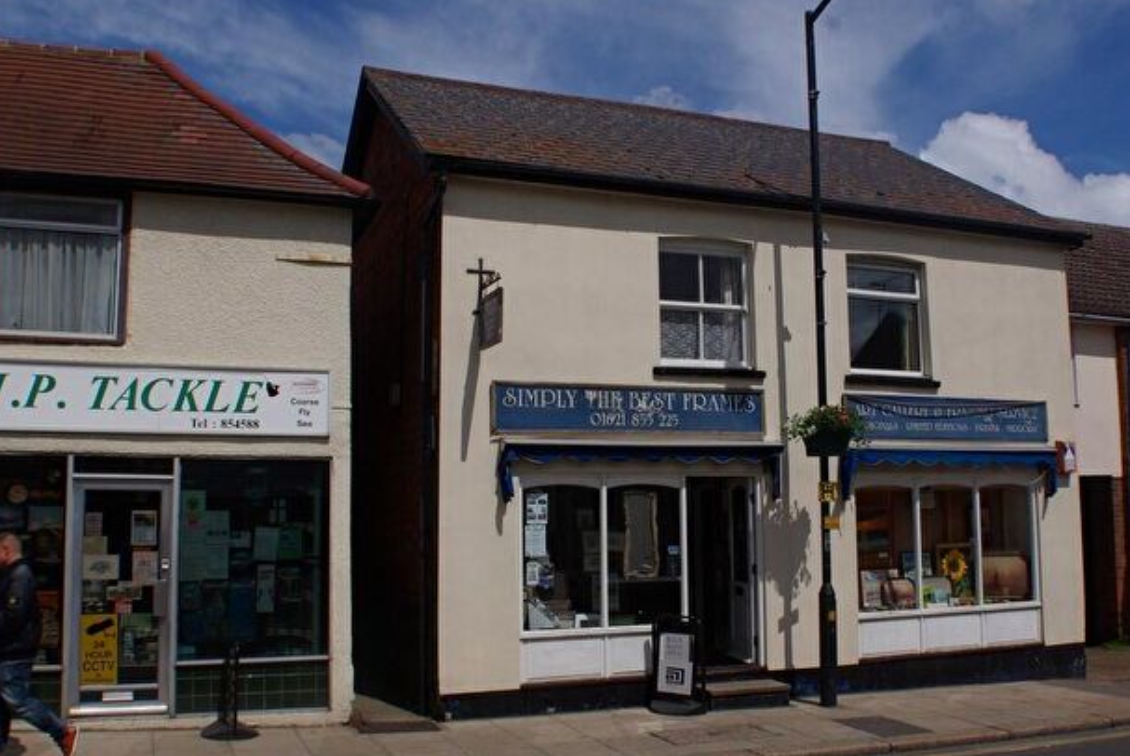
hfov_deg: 43.5
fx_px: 1414
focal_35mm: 45
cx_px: 635
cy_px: 361
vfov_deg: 29.9
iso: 100
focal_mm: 26
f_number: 9.5
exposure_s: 1/750
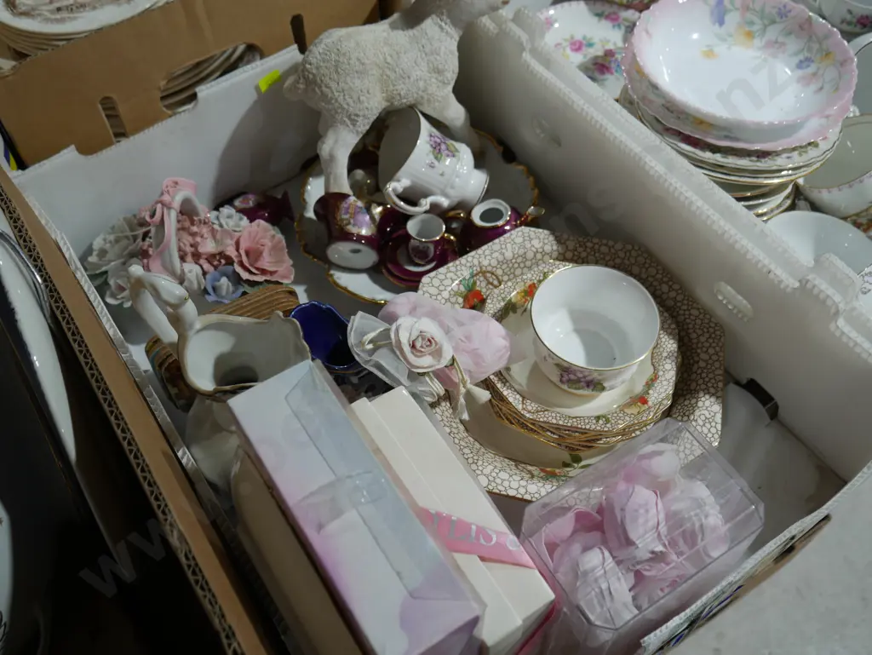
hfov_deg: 51.3
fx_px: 907
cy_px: 328
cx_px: 436
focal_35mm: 36
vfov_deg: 39.7
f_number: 4
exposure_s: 1/60
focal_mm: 18
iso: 250
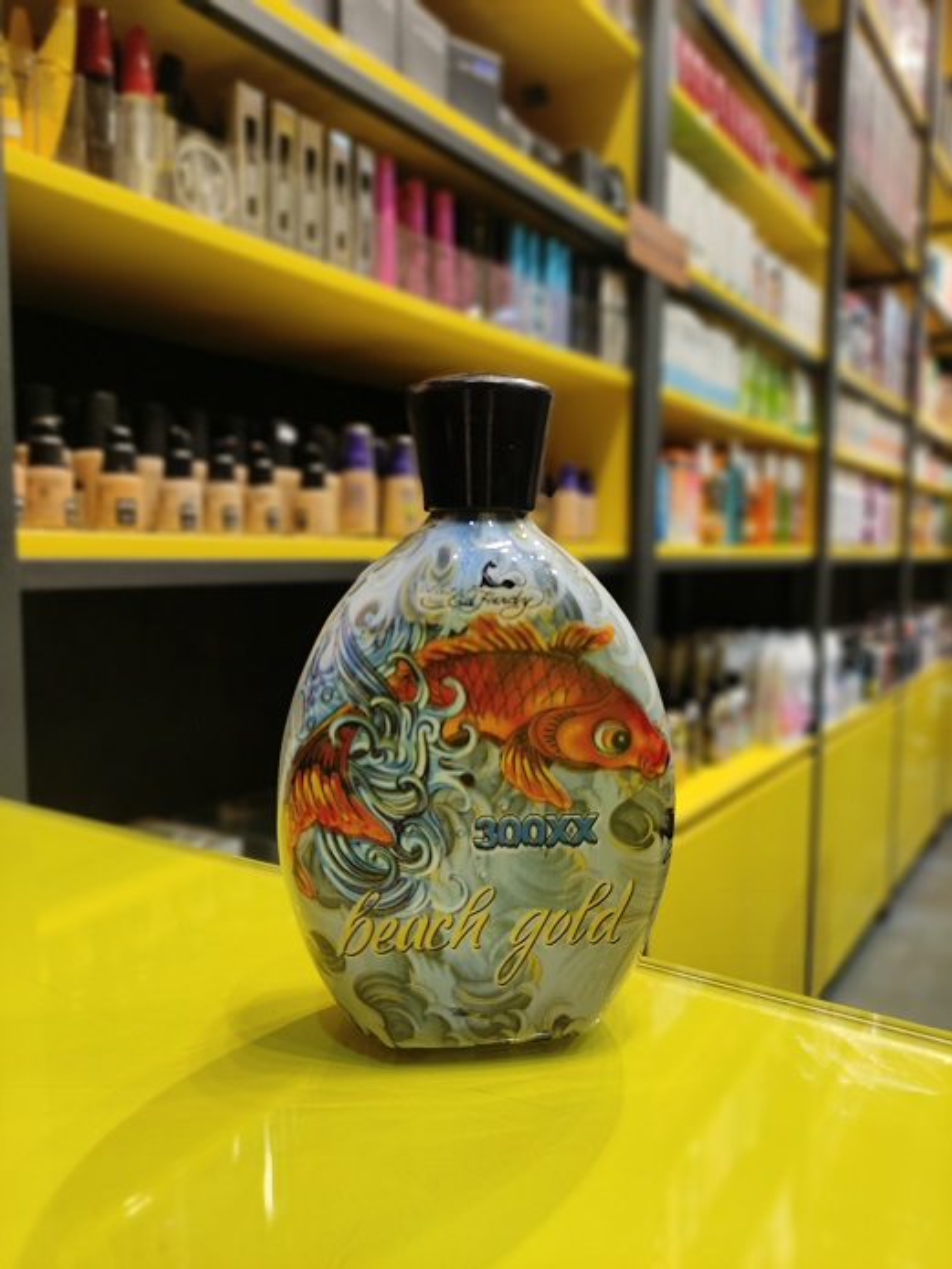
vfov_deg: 69.4
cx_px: 476
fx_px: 916
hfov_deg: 54.9
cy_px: 634
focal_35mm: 25
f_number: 1.89
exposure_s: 1/103
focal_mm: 5.43
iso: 100
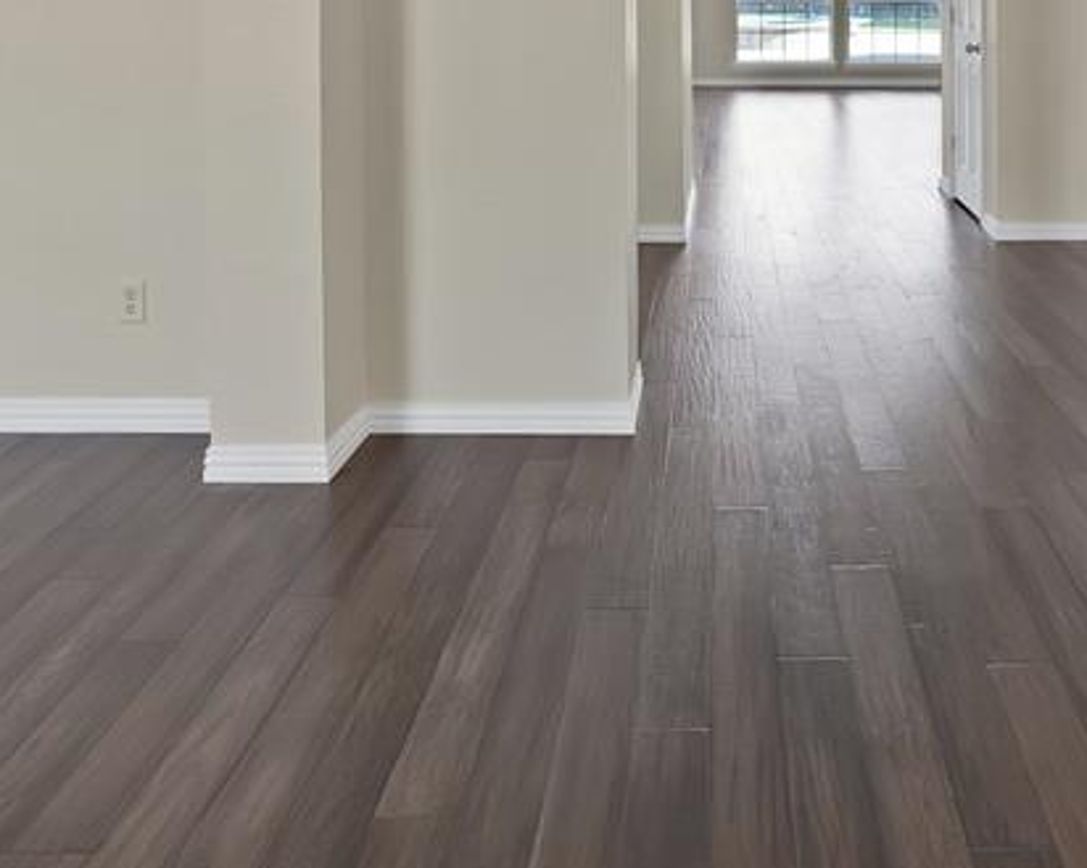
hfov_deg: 60.2
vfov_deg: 44.3
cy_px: 12
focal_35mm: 28
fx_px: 900
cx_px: 755
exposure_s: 1/6
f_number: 9
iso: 640
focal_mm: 12
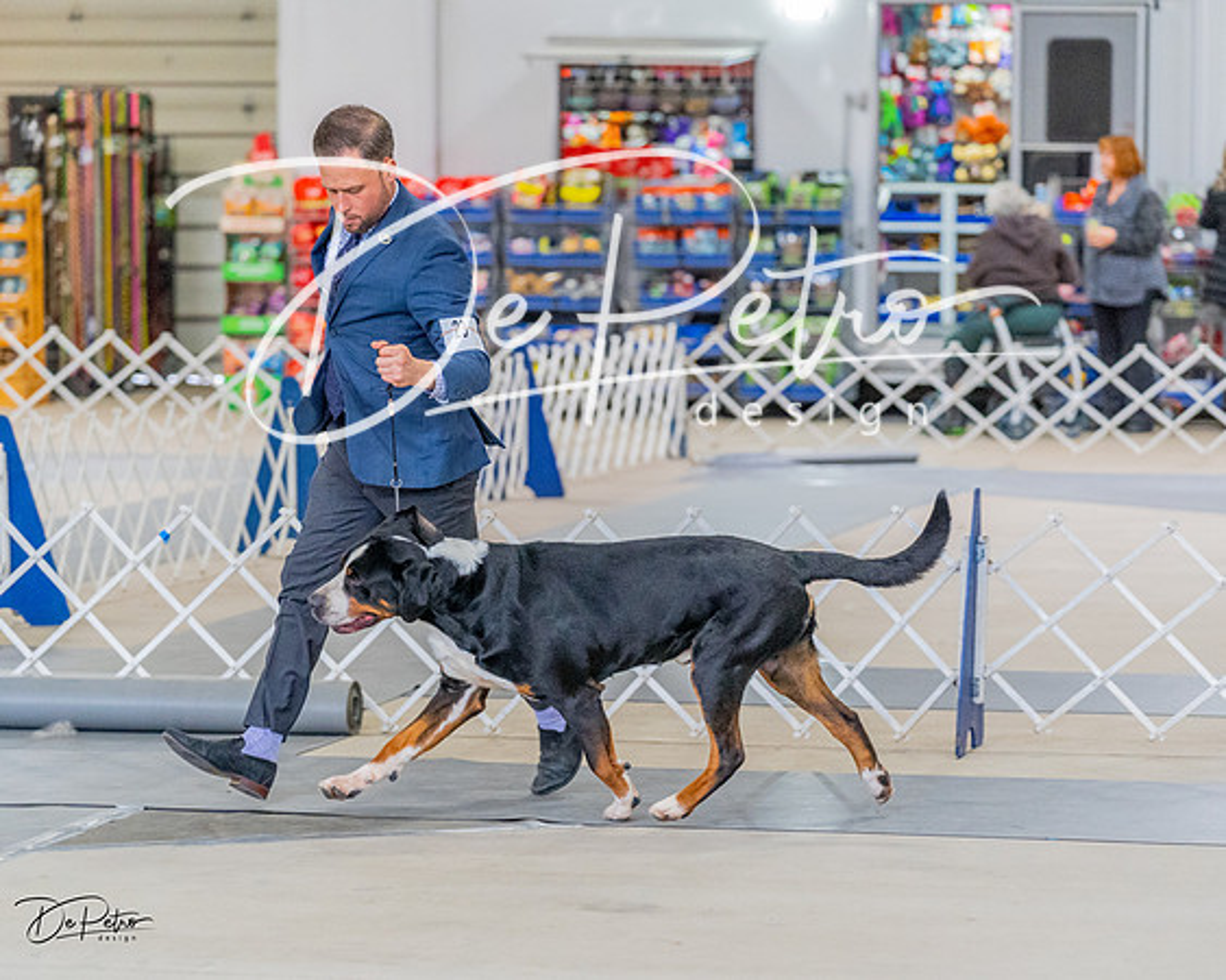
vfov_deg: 10.2
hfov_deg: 12.8
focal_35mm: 151
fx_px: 5474
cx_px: 613
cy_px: 490
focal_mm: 134
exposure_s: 1/400
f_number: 3.5
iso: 6400
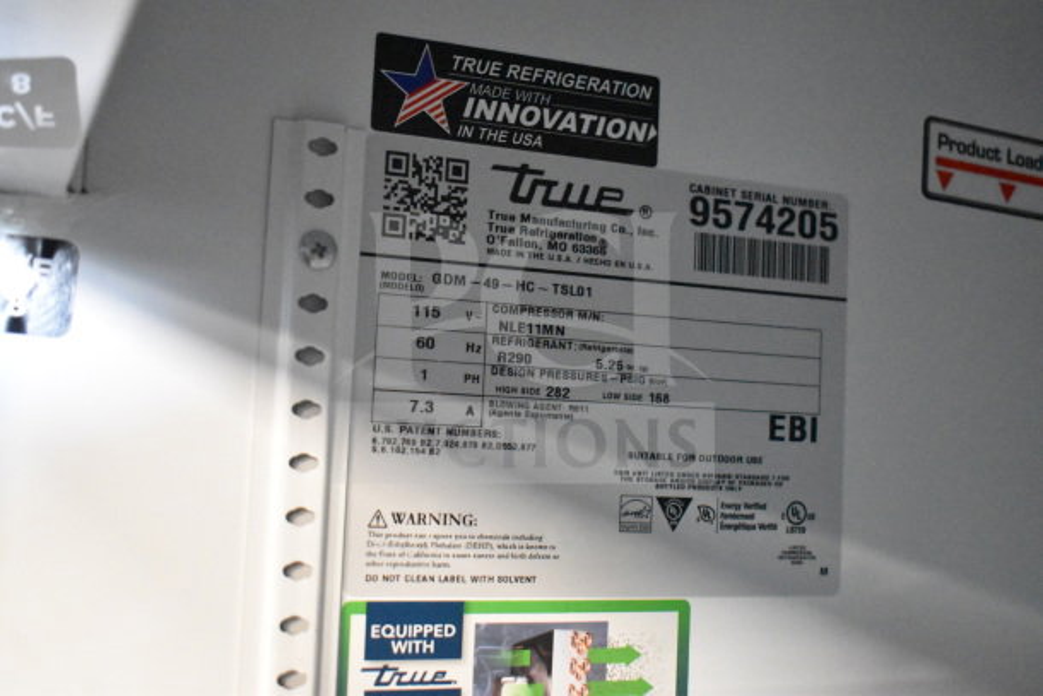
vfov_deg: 29.9
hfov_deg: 43.6
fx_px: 1304
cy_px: 348
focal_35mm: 45
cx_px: 522
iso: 14400
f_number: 4.2
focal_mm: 30
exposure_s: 1/50
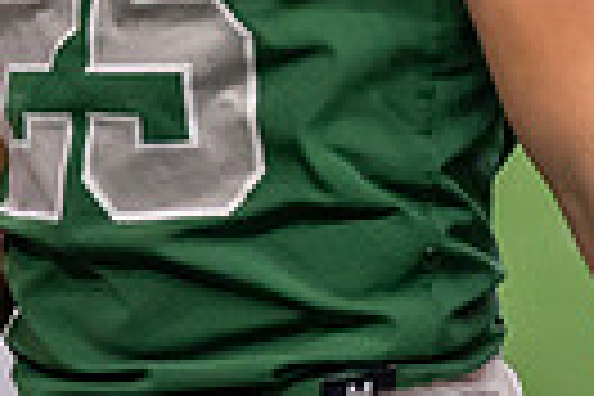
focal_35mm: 521
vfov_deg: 2.6
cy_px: -421
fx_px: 8596
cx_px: 97
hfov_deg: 4.0
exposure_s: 1/1000
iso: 2500
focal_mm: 111
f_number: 2.8
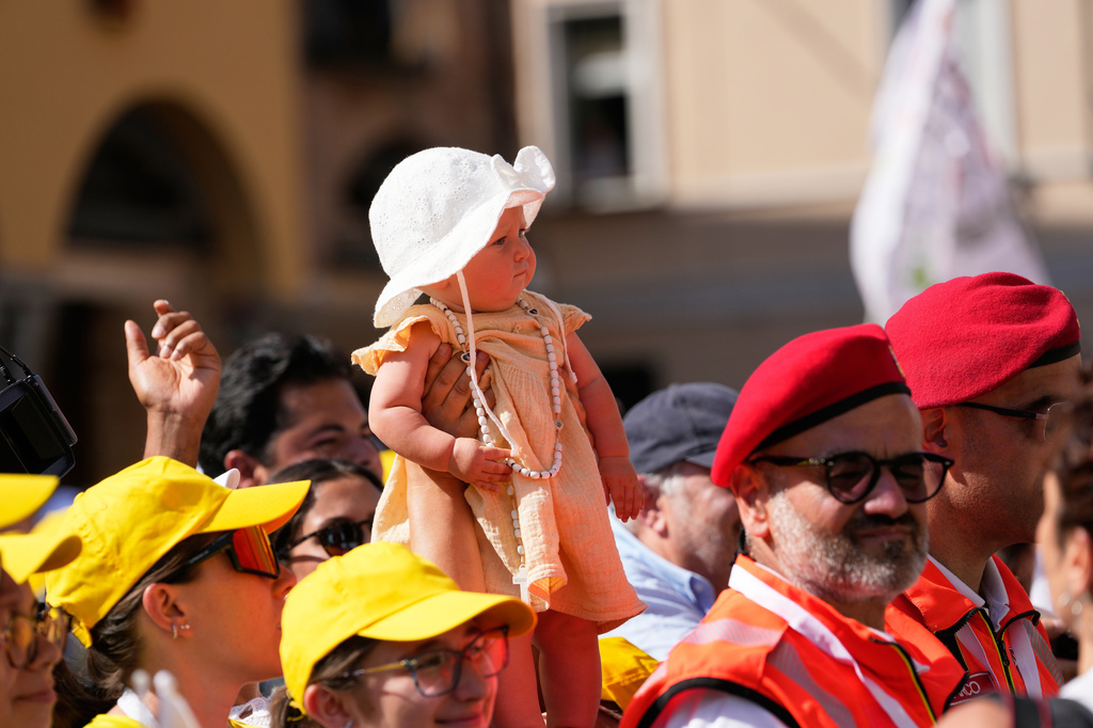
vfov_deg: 8.2
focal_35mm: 168
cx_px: 546
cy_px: 364
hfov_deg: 12.2
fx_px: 5099
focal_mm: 168
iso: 200
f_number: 4
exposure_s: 1/2500
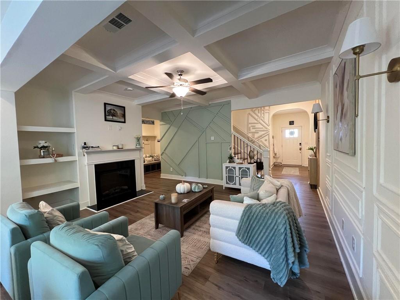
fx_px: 150
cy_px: 150
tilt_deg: -3.0
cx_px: 200
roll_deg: +1.7
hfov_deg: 106.2
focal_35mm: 13
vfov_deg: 89.9
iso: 320
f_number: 1.8
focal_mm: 1.57
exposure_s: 1/60
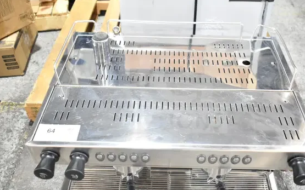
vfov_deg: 34.4
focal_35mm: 37
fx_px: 308
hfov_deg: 52.7
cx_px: 165
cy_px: 90
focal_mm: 22
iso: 1600
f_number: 4.5
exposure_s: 1/80
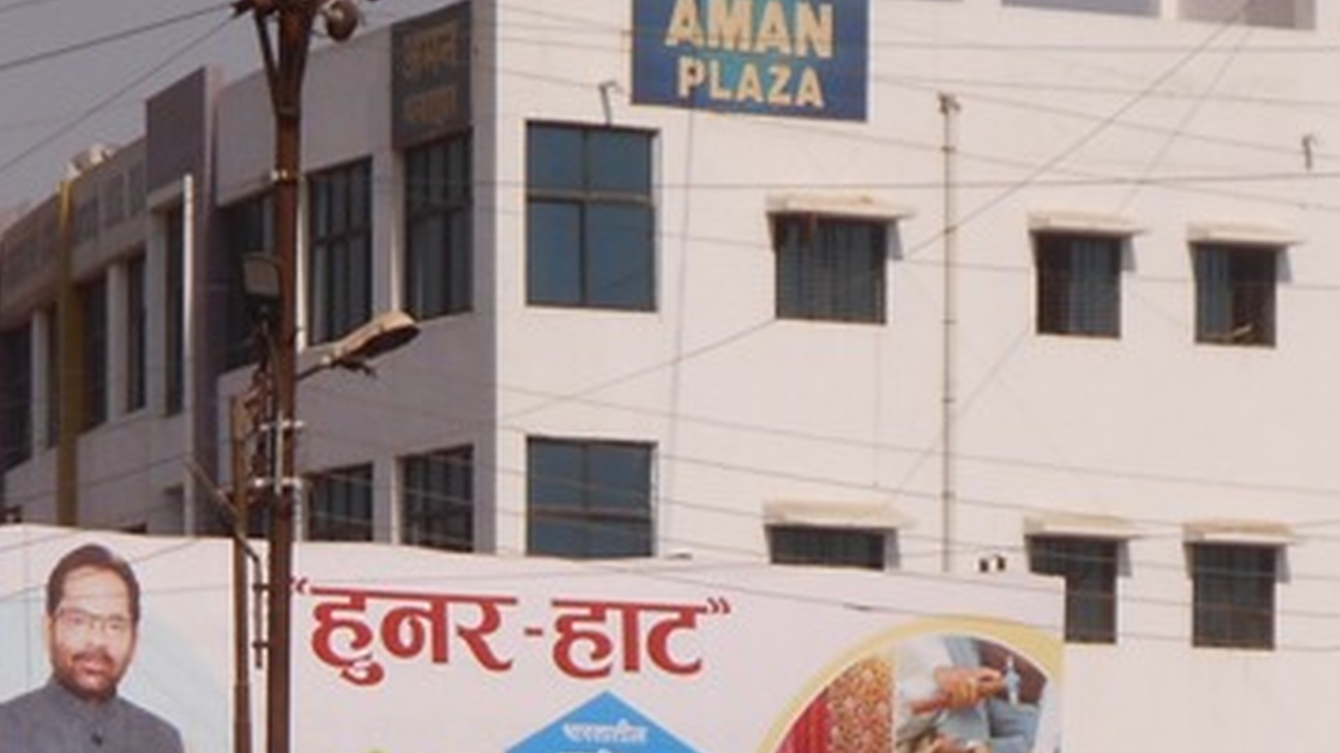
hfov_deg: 9.1
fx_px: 8454
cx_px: 452
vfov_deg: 5.1
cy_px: 1145
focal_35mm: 238
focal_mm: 13.5
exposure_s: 1/800
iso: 80
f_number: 5.8
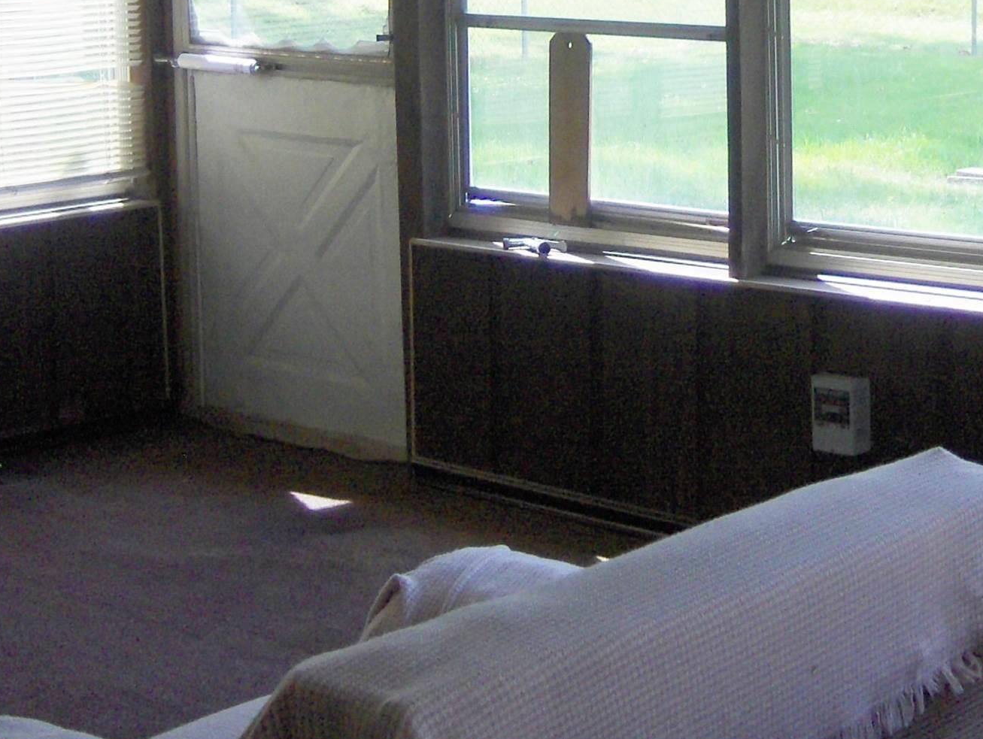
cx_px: 540
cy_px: -32
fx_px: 2331
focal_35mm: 82
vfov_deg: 17.5
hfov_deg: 23.8
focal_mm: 7.5
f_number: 2.8
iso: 124
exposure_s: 1/267
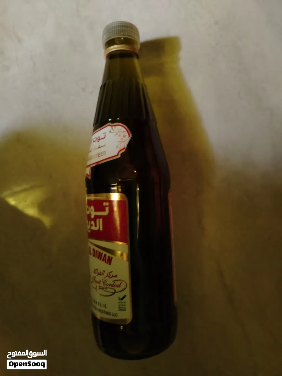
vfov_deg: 71.6
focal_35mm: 24
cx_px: 141
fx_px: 261
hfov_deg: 56.8
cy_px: 188
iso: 3303
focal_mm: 5.25
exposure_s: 1/25
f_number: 1.75
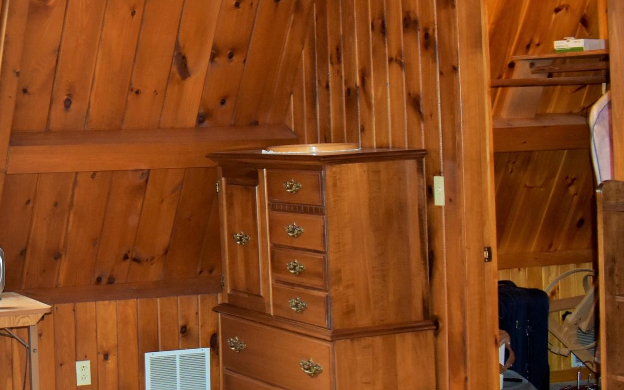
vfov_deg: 18.5
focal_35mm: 70
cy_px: 94
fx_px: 1190
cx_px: -147
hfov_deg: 25.9
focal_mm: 18
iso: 500
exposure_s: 1/30
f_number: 3.5
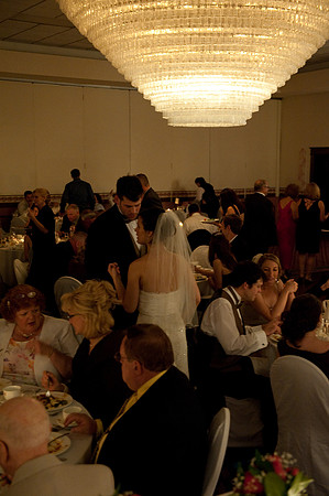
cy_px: 248
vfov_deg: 41.2
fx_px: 659
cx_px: 164
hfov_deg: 28.0
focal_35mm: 48
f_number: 4
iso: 3200
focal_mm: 48
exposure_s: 1/40
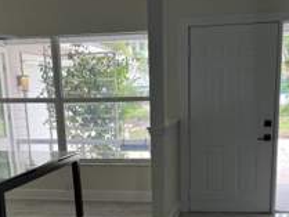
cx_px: 147
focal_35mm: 55
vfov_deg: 25.8
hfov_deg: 34.9
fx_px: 459
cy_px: 194
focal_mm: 6.76
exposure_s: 1/120
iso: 80
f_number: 1.78
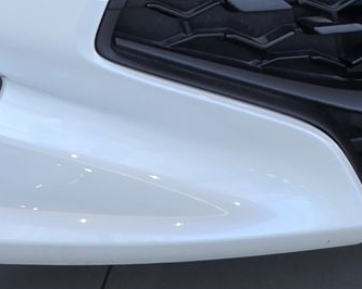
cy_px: -261
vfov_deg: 4.7
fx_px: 3469
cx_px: 328
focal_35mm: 324
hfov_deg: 6.0
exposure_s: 1/164
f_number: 2.4
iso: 50
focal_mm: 7.9
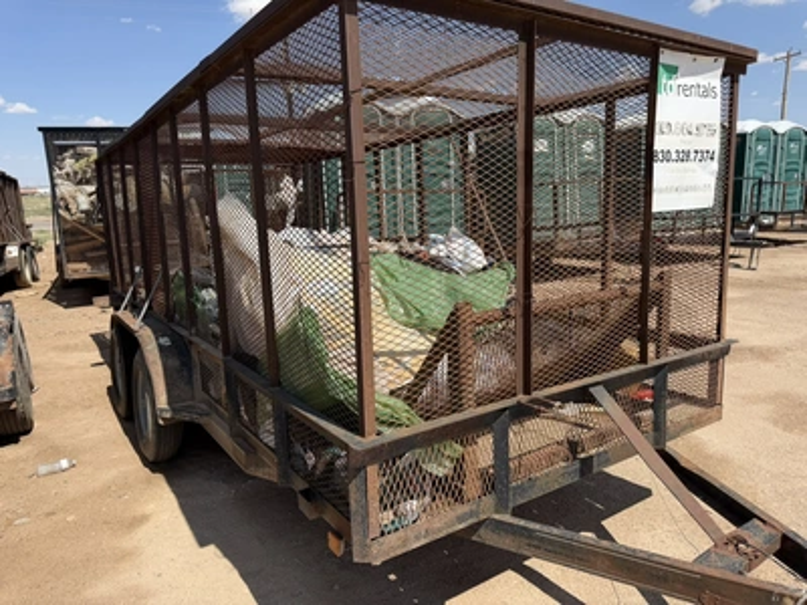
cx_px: 404
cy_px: 302
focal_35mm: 24
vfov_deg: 56.8
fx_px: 560
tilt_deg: -11.6
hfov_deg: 71.6
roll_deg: +2.6
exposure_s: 1/5319
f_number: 1.78
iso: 100
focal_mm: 6.76
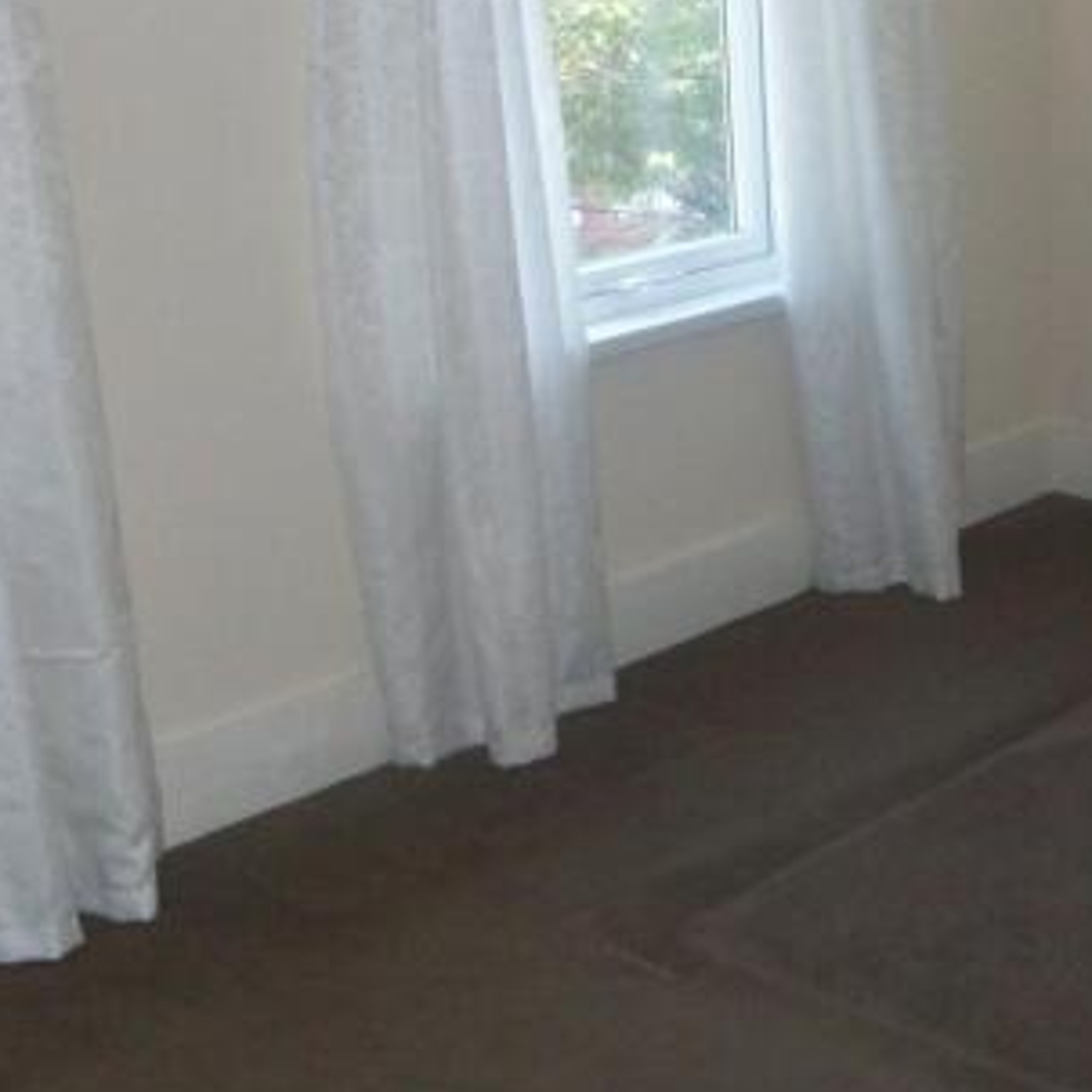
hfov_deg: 28.9
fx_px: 2070
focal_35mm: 58
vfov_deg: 29.5
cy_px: 479
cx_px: 862
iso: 160
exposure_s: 1/60
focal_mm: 5.7
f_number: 2.8
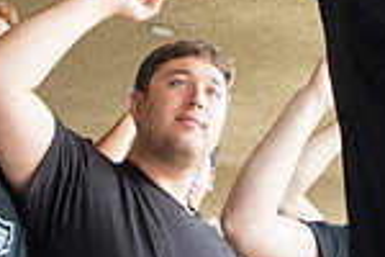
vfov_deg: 13.5
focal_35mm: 93
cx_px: 303
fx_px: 995
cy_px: -179
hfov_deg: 21.7
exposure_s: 1/320
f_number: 5
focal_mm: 24
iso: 2500
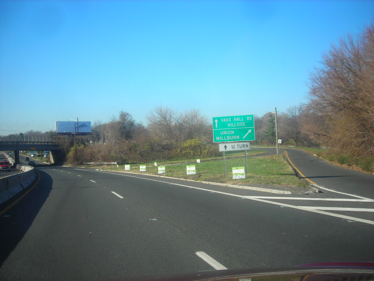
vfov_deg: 37.7
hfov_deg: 49.0
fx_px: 411
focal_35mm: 38
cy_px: 140
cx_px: 187
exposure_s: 1/342
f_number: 3.2
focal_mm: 6.3
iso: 50
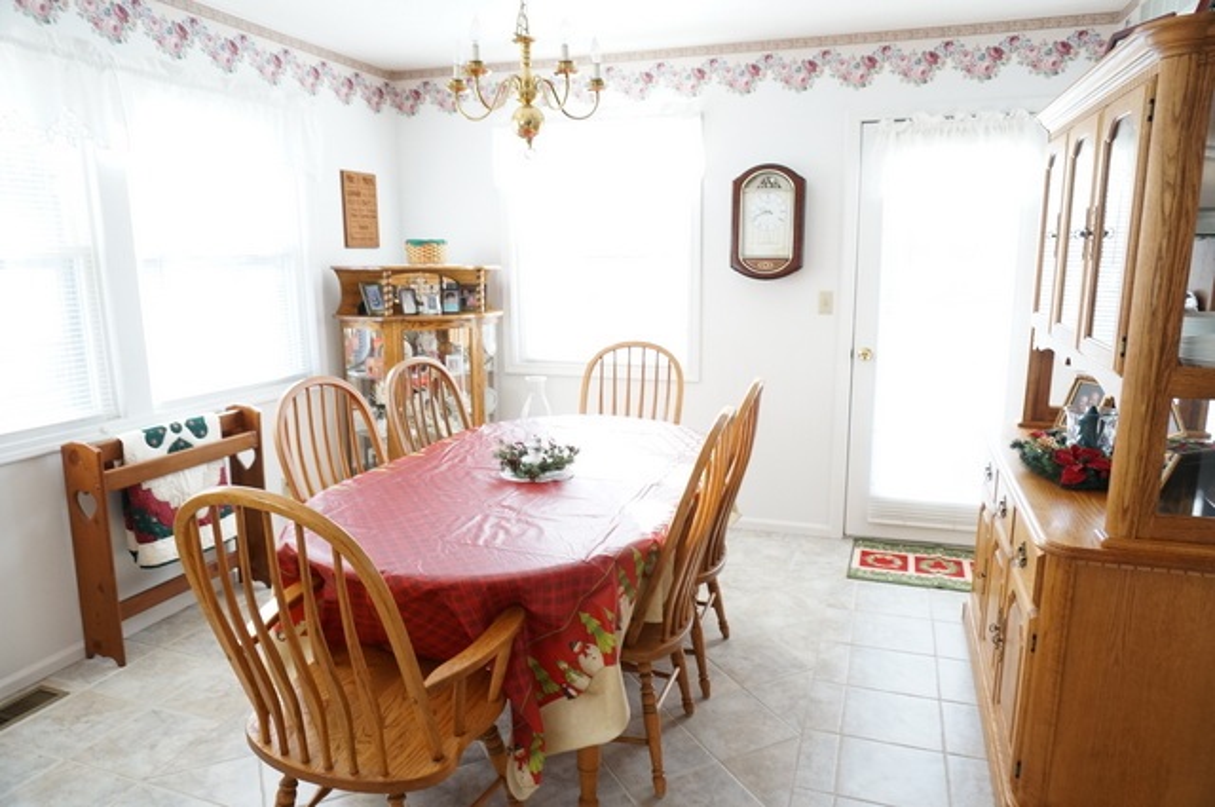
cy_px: 404
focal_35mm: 24
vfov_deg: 53.0
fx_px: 809
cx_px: 608
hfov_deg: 73.8
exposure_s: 1/60
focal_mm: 16
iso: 500
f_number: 4
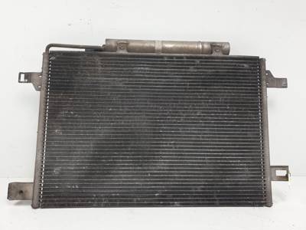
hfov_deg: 67.3
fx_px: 230
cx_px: 153
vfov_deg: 53.1
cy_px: 115
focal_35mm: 26
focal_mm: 4.3
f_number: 2.4
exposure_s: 1/130
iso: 50
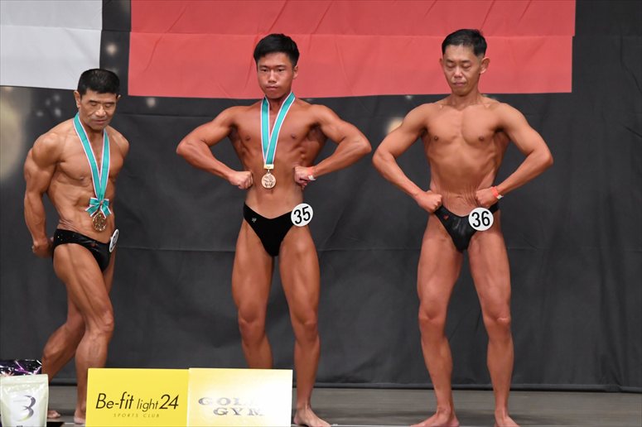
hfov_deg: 8.1
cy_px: 214
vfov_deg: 5.4
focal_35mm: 255
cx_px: 321
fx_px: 4545
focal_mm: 170
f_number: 5.6
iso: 5000
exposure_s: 1/400
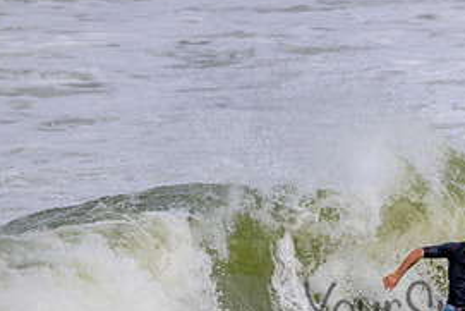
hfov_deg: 1.2
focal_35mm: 1714
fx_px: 22150
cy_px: 293
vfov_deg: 0.8
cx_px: 480
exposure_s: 1/2000
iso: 560
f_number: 11
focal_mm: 800
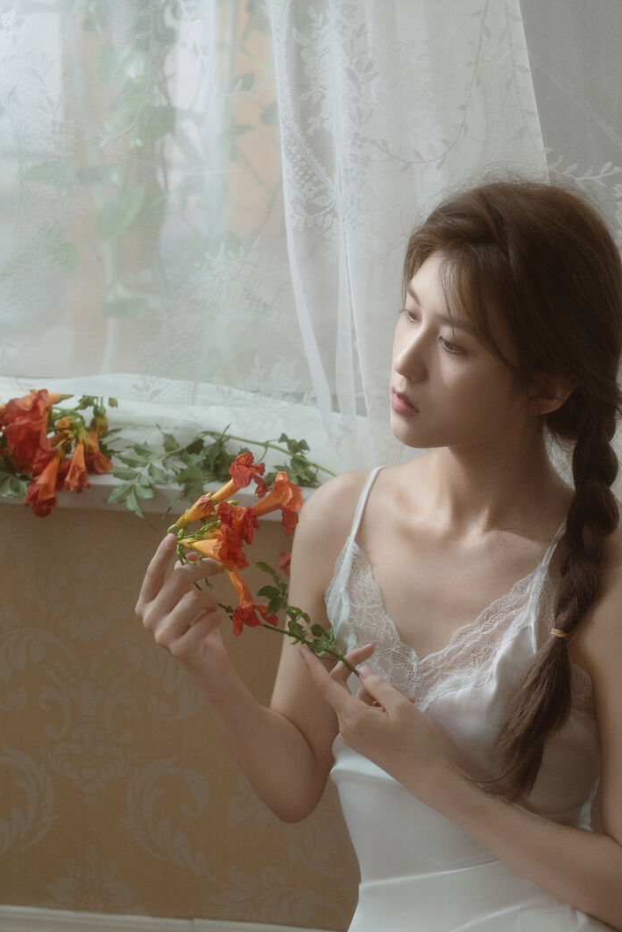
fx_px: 3005
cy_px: 778
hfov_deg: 11.8
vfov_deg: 17.5
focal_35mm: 116
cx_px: 421
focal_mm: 68
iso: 1000
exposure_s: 1/100
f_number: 4
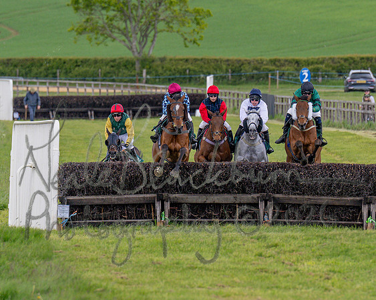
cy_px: 184
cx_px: 140
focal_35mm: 573
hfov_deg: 3.4
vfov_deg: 2.7
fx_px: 6378
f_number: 4
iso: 400
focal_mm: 200
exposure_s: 1/1600
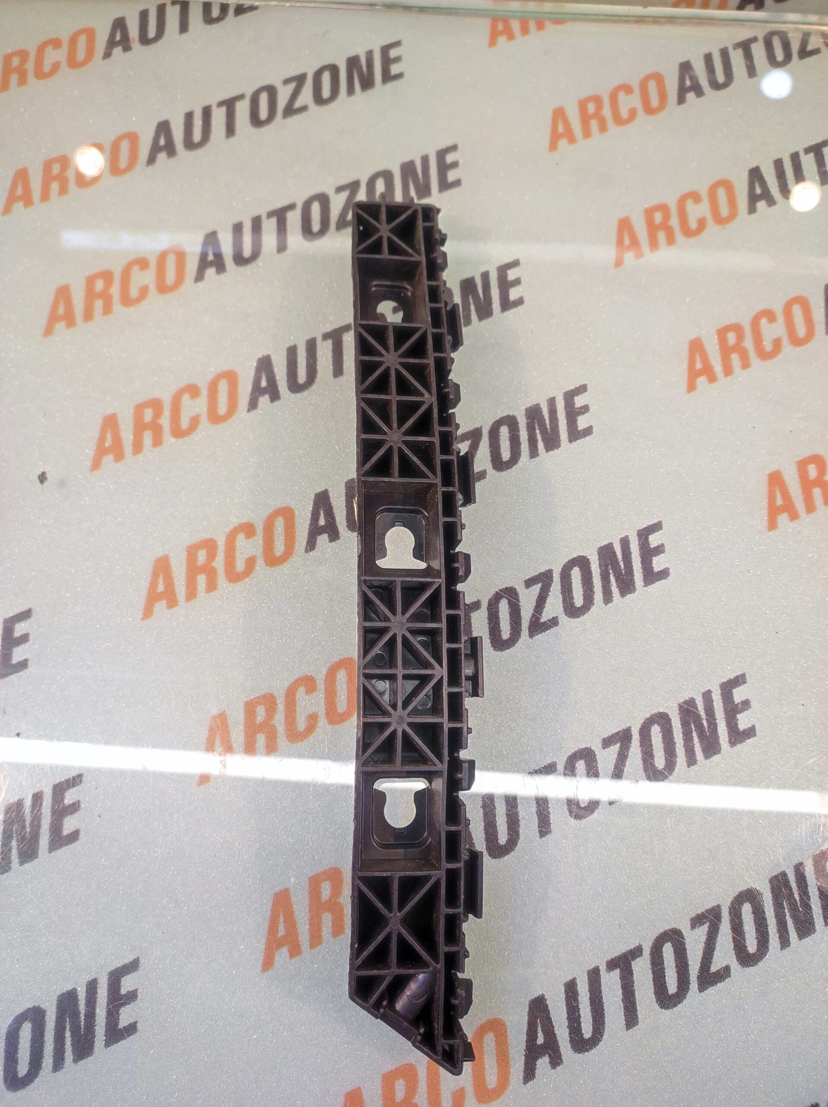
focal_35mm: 17
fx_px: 543
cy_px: 554
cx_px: 414
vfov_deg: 91.1
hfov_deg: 74.7
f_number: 1.79
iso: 937
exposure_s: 1/33
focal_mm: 4.74
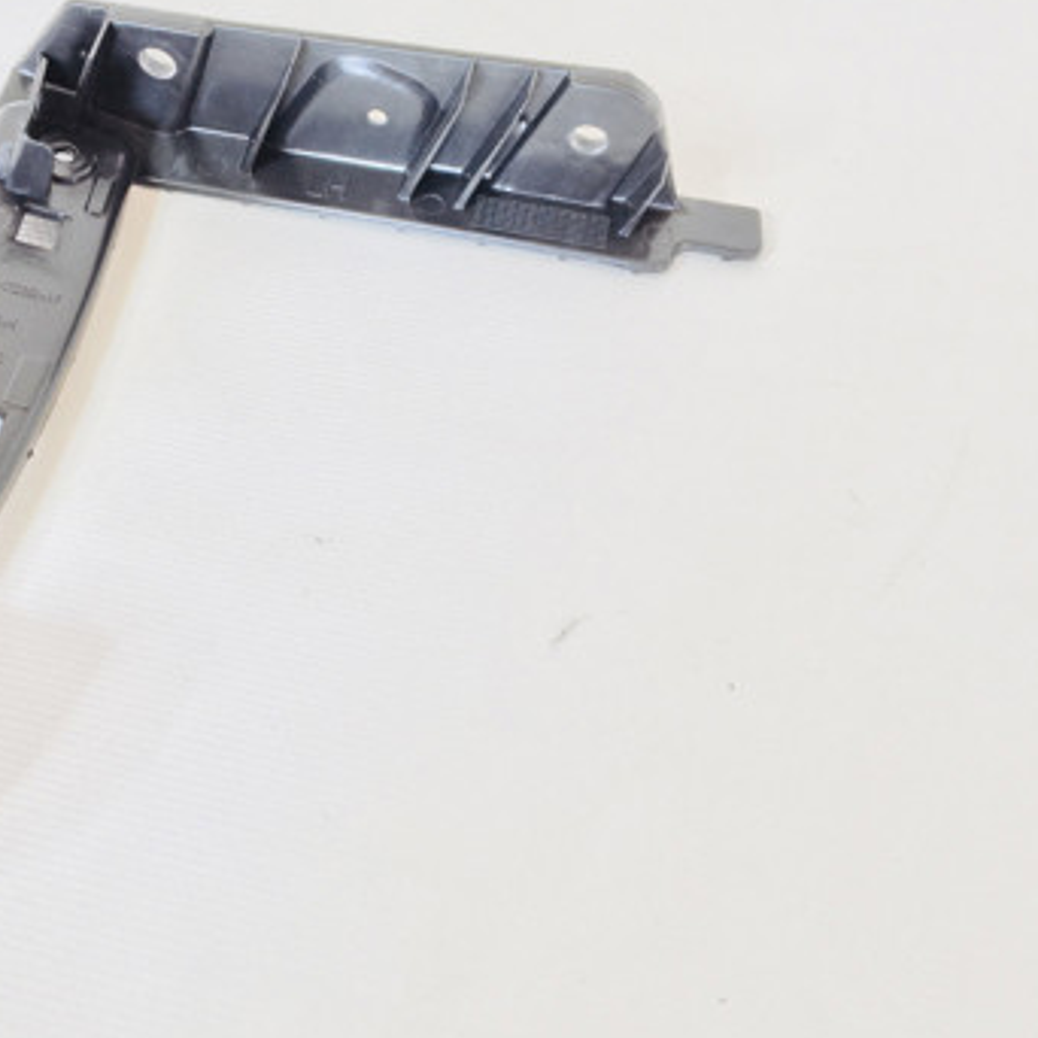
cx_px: 319
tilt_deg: -52.9
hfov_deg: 34.9
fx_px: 1628
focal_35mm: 48
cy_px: 464
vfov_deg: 35.3
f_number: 2.2
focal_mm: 4.15
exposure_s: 1/33
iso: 40
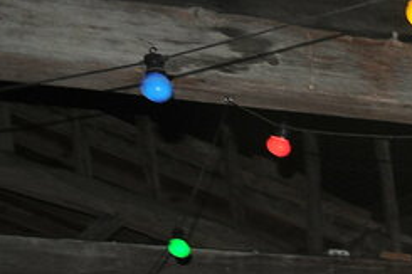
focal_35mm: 135
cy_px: 507
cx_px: 1002
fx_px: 1544
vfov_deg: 9.6
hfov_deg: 12.1
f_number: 3.5
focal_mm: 18
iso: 200
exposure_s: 1/60
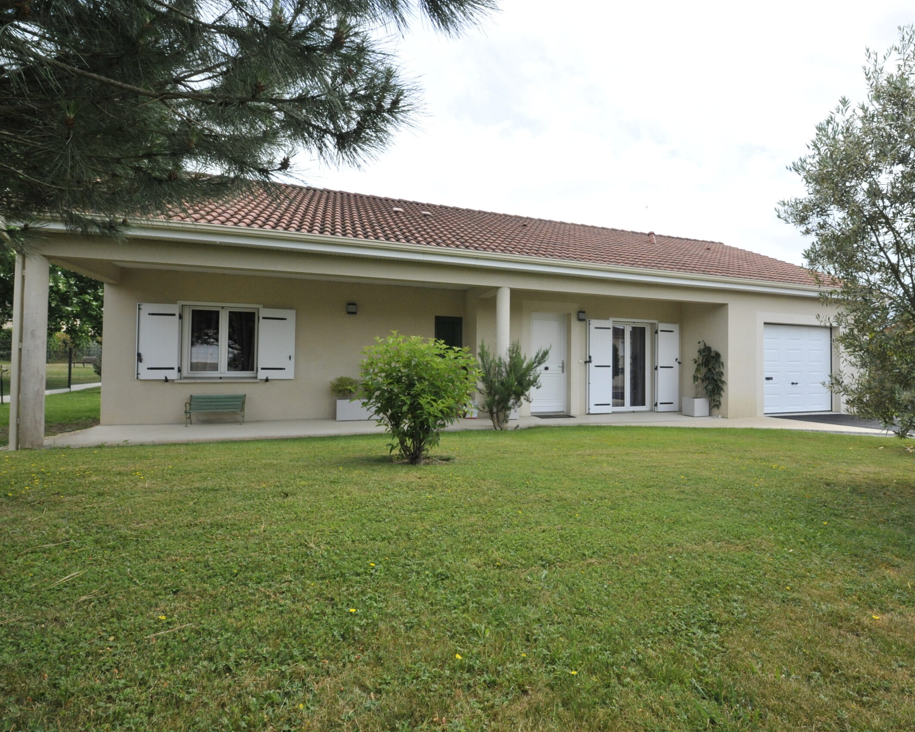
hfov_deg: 88.6
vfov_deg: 77.0
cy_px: 366
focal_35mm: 17
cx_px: 545
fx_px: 460
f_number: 11
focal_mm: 10
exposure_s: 1/500
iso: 800
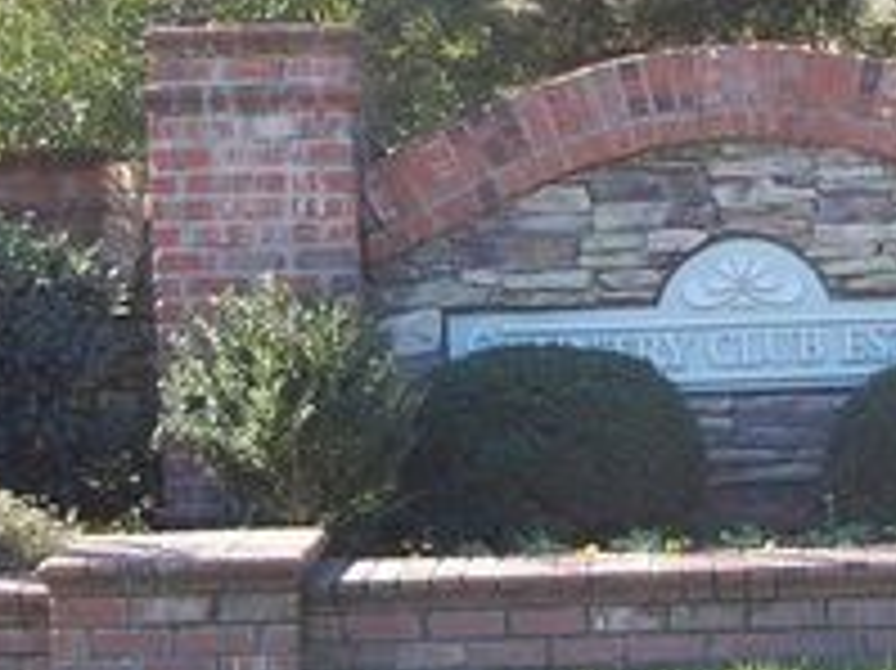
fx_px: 3182
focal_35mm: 123
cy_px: 371
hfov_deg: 15.8
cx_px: 837
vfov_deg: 12.0
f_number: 5.6
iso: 200
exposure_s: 1/125
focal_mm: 34
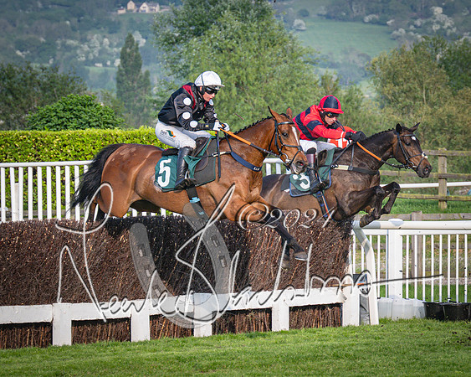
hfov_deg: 7.8
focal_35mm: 249
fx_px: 3463
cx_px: 263
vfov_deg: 6.2
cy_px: 193
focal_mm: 98
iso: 400
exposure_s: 1/1600
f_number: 4
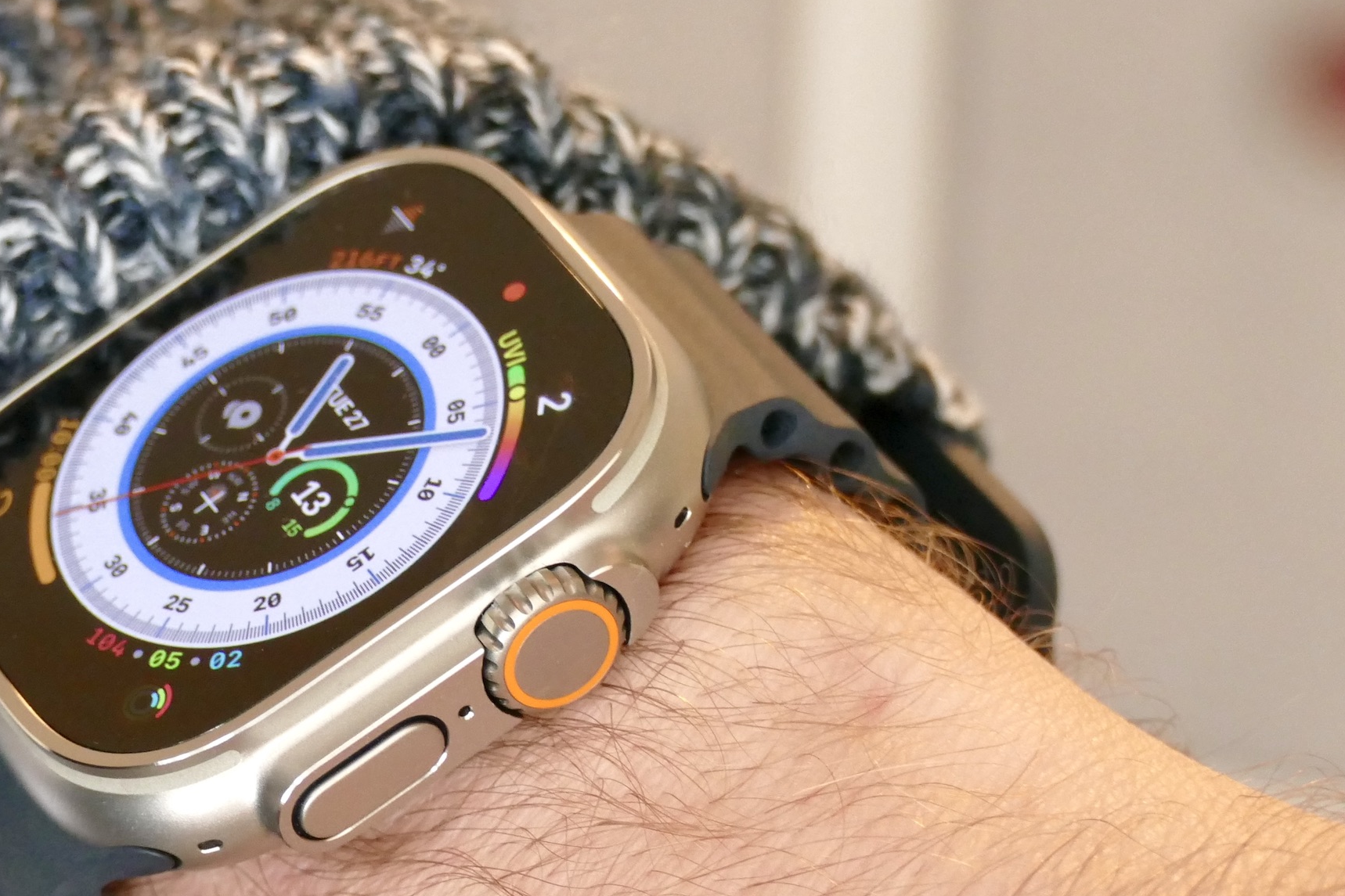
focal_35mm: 227
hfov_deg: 9.1
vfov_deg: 6.1
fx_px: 8480
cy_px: 515
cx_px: 322
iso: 1600
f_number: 3.9
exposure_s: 1/40
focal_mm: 47.46
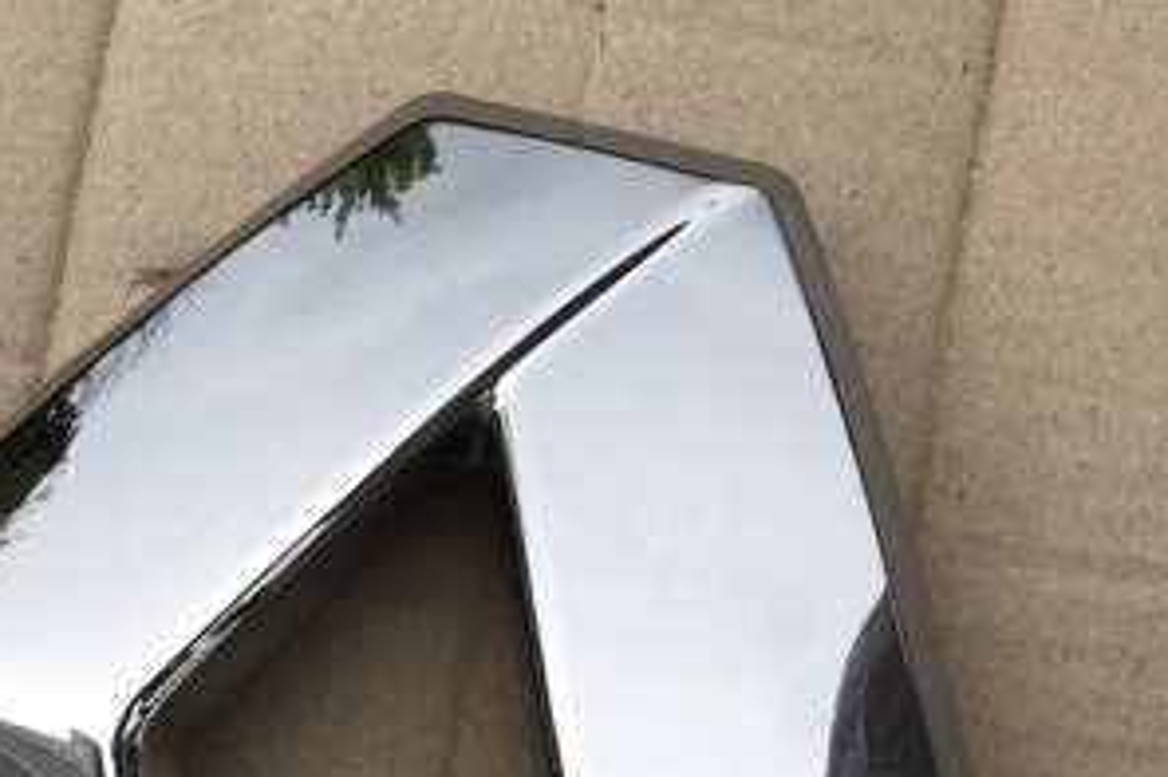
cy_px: 787
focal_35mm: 63
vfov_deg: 20.8
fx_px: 2043
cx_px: 300
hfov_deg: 31.4
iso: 20
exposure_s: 1/467
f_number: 1.8
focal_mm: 4
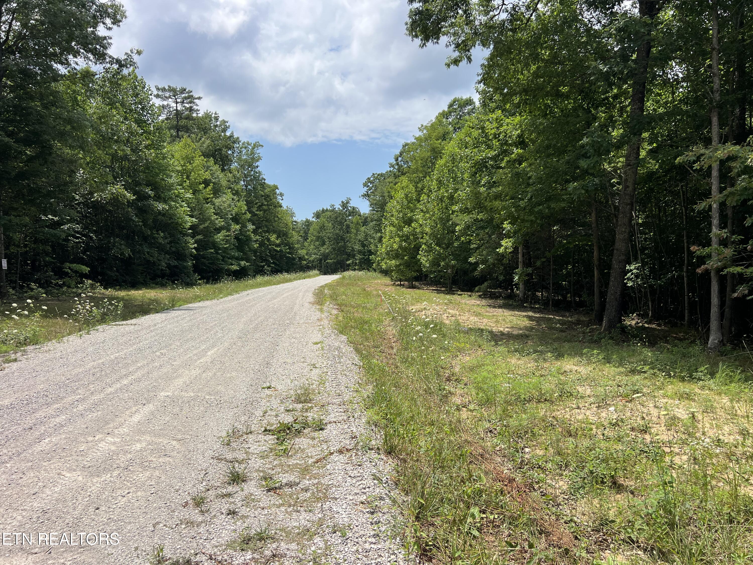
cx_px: 376
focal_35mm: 26
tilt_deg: -2.5
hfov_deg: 67.3
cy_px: 282
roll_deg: +0.0
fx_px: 566
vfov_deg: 53.1
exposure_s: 1/4831
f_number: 1.5
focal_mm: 5.7
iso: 50
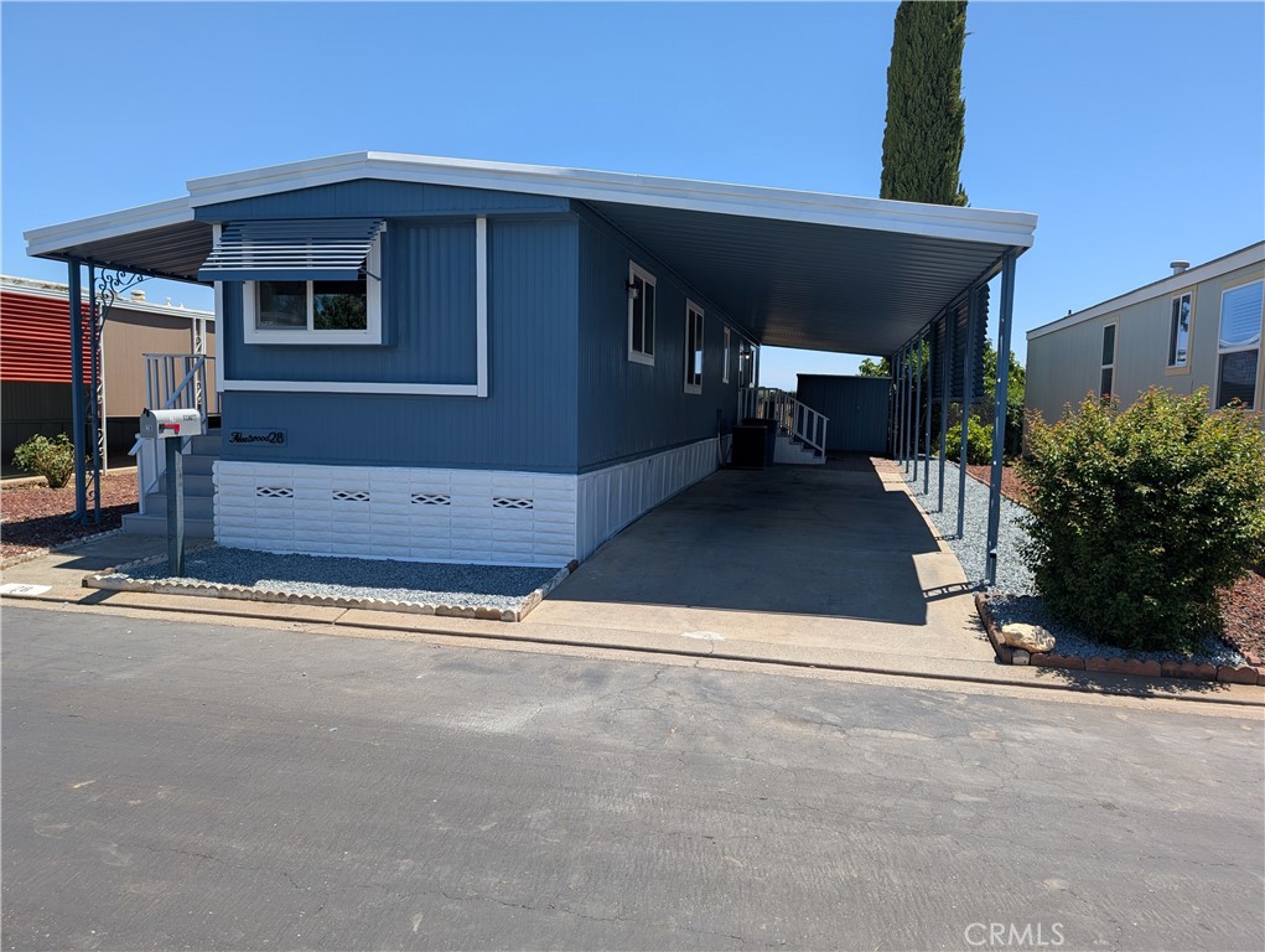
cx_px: 632
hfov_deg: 71.5
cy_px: 476
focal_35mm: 24
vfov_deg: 56.9
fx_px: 878
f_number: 1.68
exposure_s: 1/794
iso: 18
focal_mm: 6.9
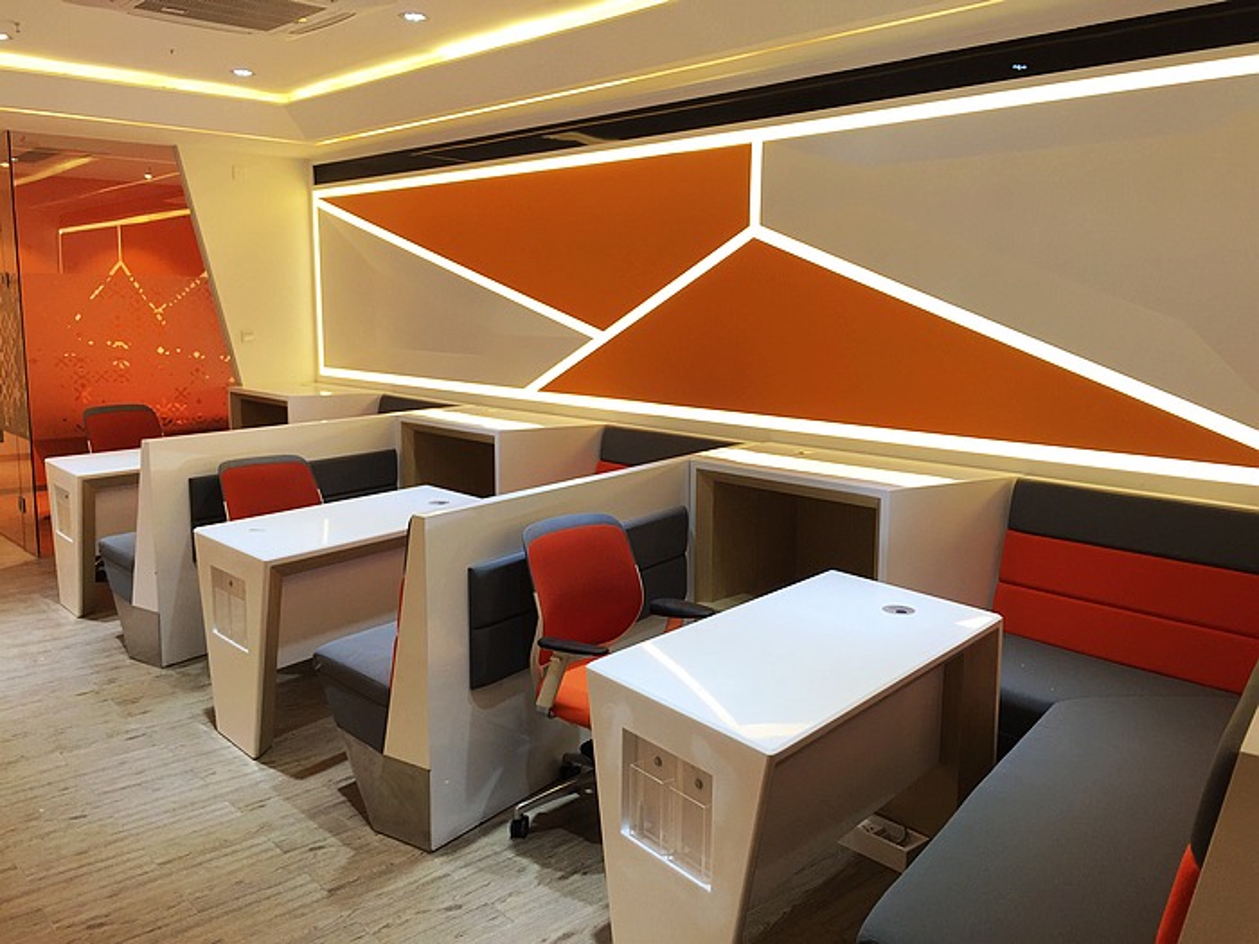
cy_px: 472
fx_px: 1055
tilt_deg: -8.1
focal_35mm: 29
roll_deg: -0.3
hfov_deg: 61.7
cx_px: 630
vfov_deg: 48.2
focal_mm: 4.15
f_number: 2.2
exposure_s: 1/50
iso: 32
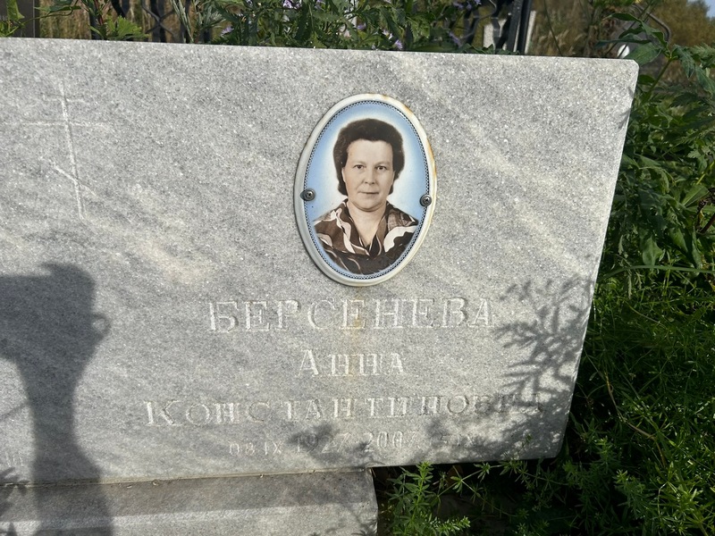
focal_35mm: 26
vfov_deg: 53.1
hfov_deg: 67.3
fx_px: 537
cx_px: 358
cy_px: 268
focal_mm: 5.7
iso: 50
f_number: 1.5
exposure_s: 1/6993
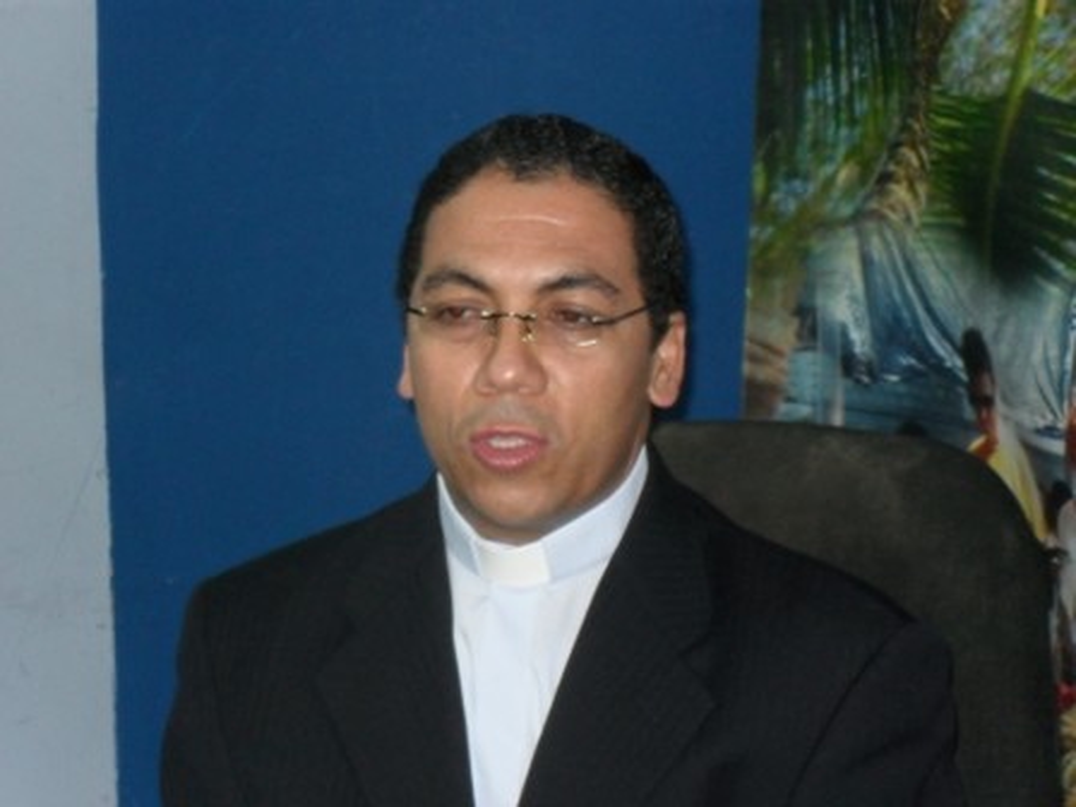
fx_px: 3264
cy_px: 404
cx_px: 538
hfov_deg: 18.7
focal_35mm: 105
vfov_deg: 14.1
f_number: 5.2
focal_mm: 18.6
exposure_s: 1/60
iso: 400
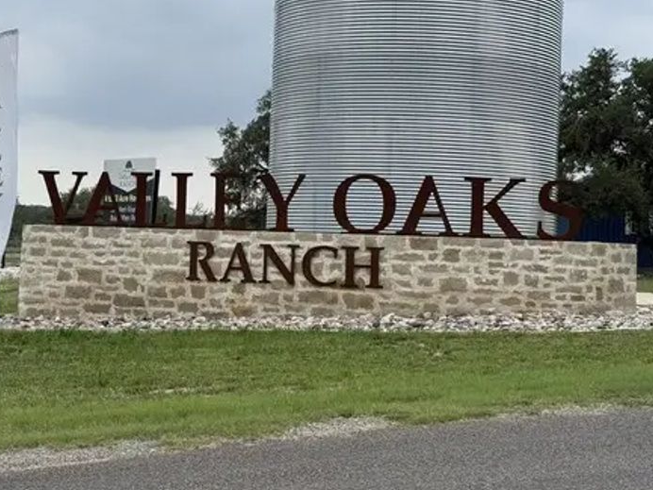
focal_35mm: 71
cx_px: 384
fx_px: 1339
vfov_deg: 20.7
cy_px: 165
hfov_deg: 27.4
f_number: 1.78
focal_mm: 6.76
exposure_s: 1/1980
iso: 64
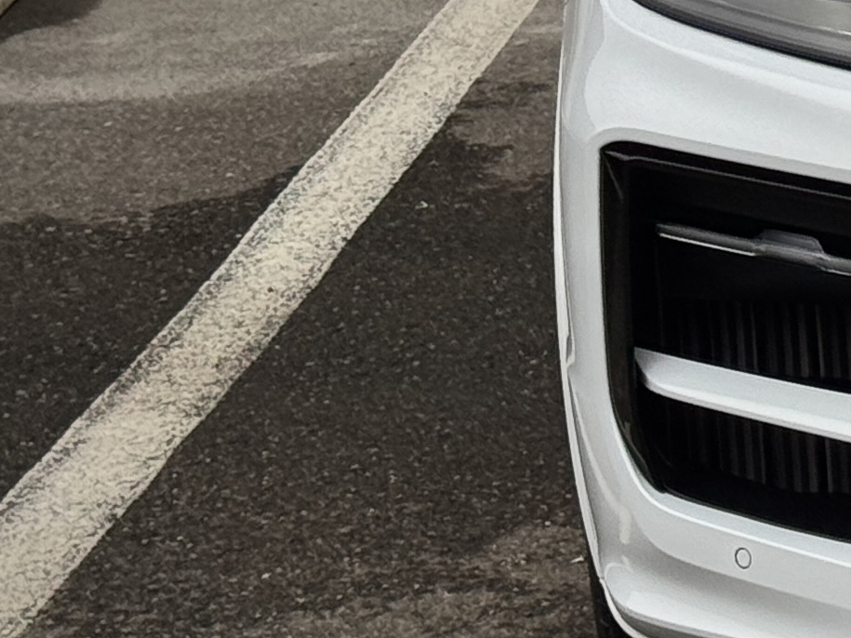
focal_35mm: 186
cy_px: -130
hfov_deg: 10.1
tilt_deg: -11.8
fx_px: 4572
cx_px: 1501
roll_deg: +1.5
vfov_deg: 7.9
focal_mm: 6.76
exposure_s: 1/1984
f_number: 1.78
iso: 64
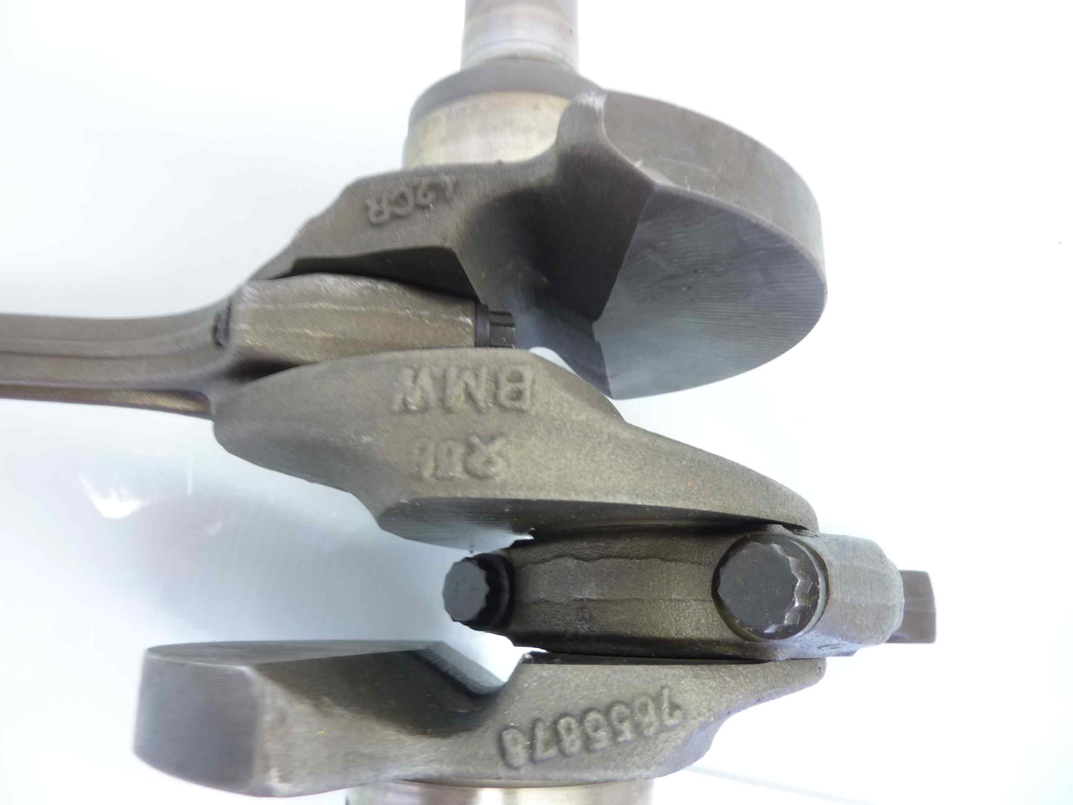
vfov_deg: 54.9
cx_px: 536
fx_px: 775
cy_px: 402
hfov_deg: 69.4
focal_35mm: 25
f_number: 3.3
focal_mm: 4.1
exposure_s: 1/8
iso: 125
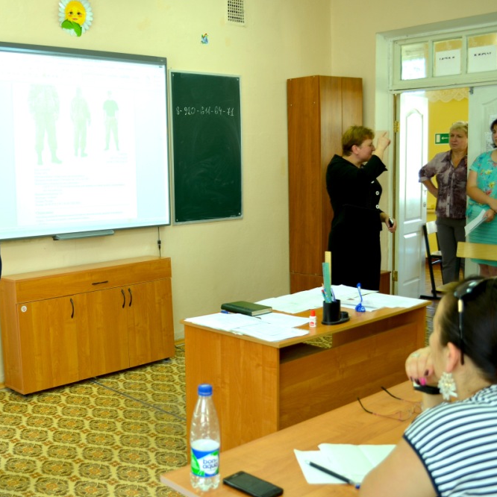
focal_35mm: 43
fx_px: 698
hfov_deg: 38.3
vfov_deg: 39.2
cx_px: 130
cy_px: 247
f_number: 4
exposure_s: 1/60
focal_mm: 22
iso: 200
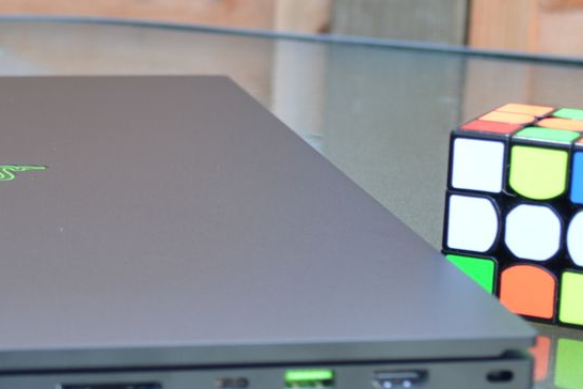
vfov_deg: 11.1
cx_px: 38
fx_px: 1995
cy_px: 243
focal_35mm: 123
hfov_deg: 16.4
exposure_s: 1/60
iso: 220
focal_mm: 35
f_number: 5.6
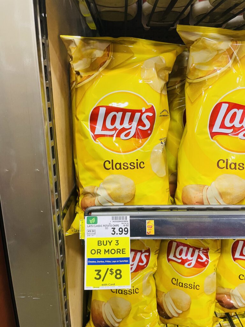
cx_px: 122
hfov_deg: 53.1
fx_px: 245
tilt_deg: -15.5
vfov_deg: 67.3
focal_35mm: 26
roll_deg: +0.1
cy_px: 164
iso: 125
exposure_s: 1/60
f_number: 1.6
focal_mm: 4.2
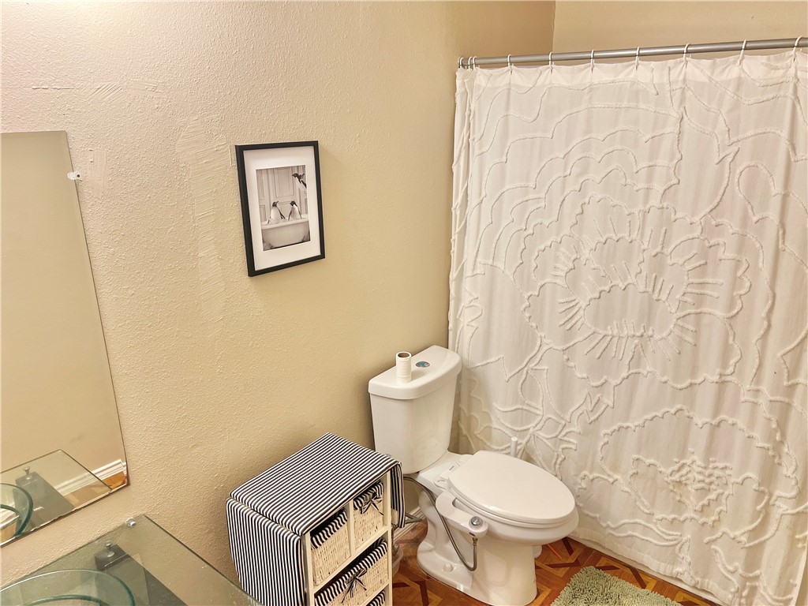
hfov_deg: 67.3
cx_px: 404
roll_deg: +1.2
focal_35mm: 26
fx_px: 607
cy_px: 303
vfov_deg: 53.1
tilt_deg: -18.2
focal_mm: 5.7
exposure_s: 1/120
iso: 125
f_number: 1.5
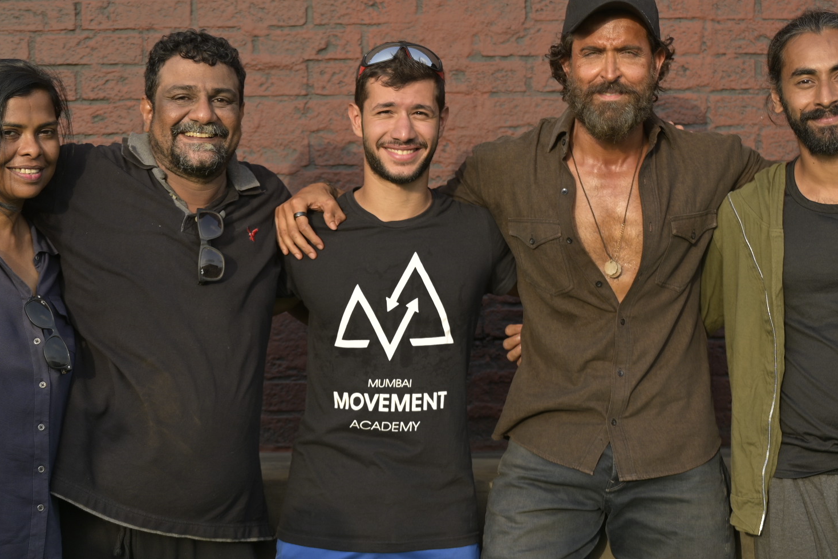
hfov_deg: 28.8
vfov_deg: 19.4
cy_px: 211
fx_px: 1629
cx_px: 380
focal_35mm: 70
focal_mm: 34
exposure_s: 1/400
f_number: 2.8
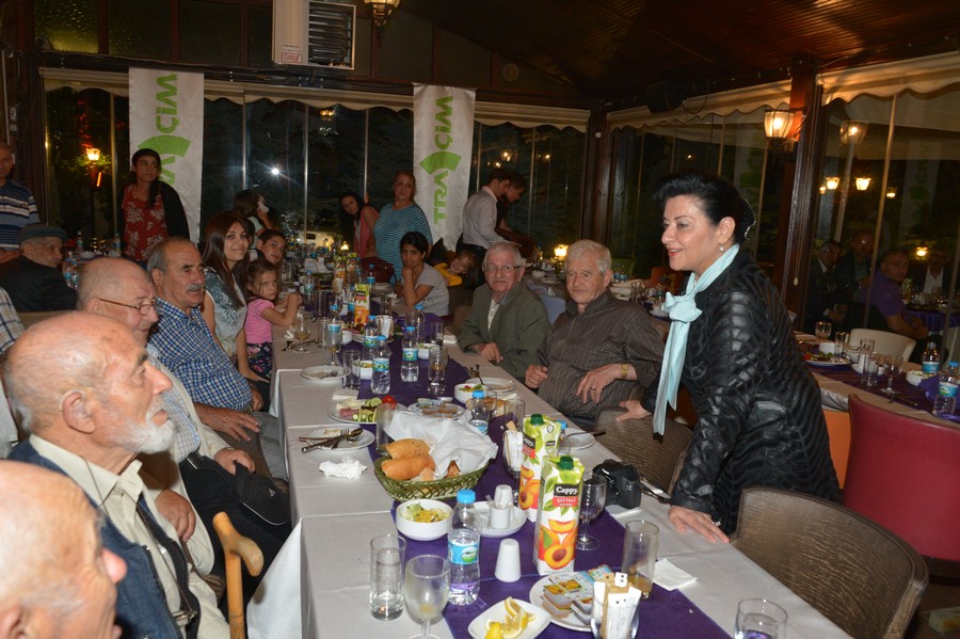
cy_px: 320
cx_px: 480
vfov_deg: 46.4
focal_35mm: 28
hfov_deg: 65.5
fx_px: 746
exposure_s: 1/60
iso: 1600
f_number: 8
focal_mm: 28
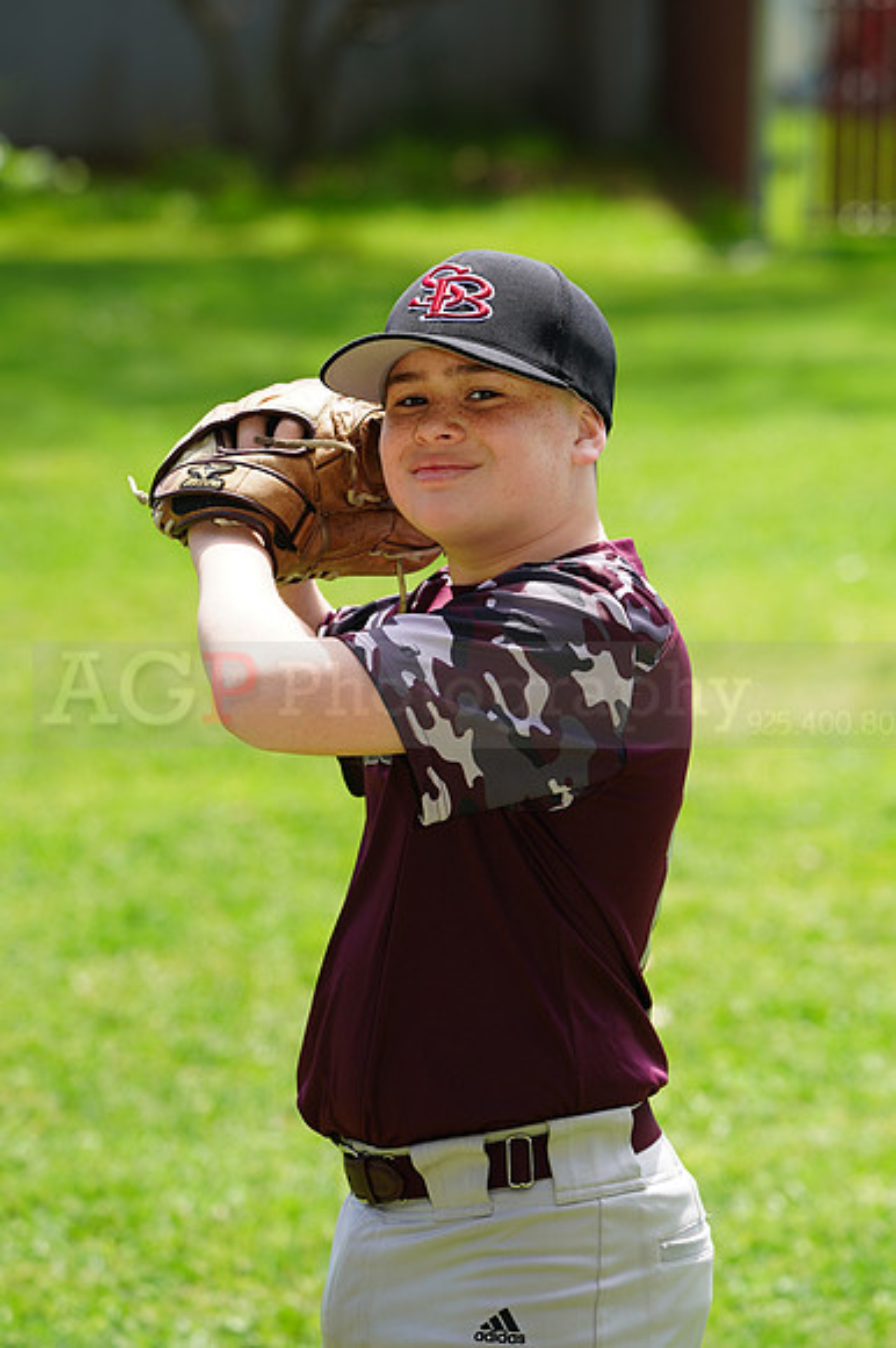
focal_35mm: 247
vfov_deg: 8.3
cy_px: 674
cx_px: 448
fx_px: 9232
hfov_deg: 5.6
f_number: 8
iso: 200
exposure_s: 1/160
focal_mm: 247
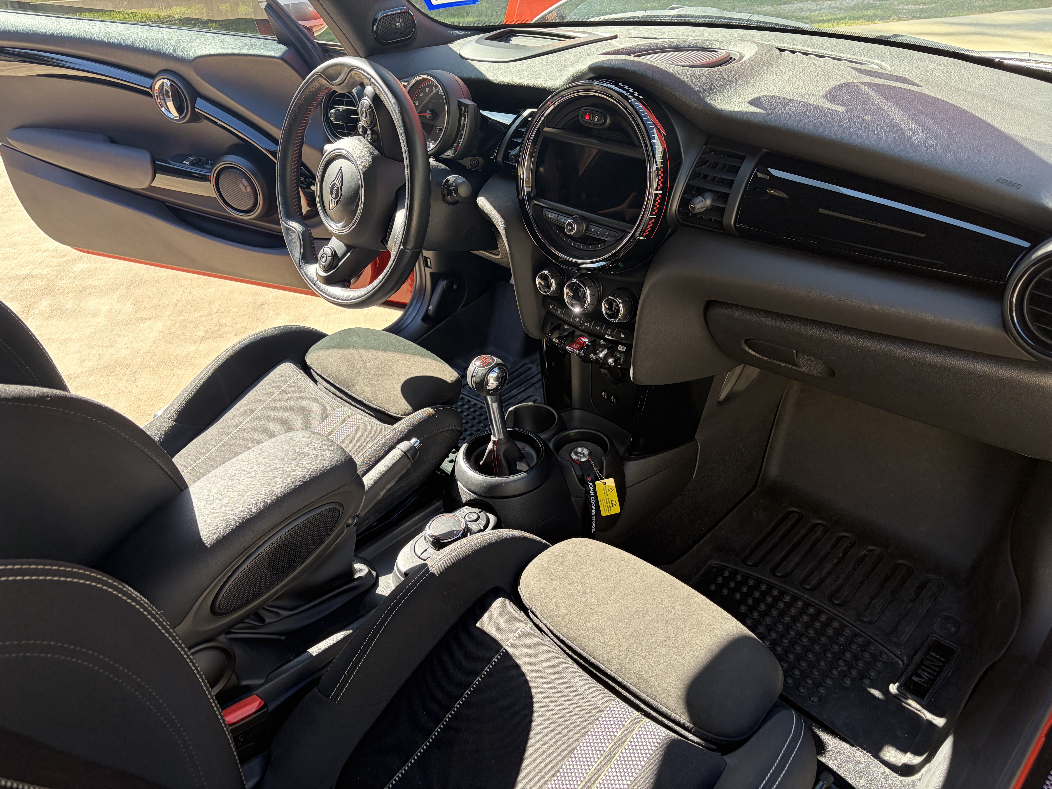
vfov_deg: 53.1
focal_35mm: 26
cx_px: 526
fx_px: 790
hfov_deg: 67.3
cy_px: 394
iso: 50
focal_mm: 5.96
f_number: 1.6
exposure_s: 1/294
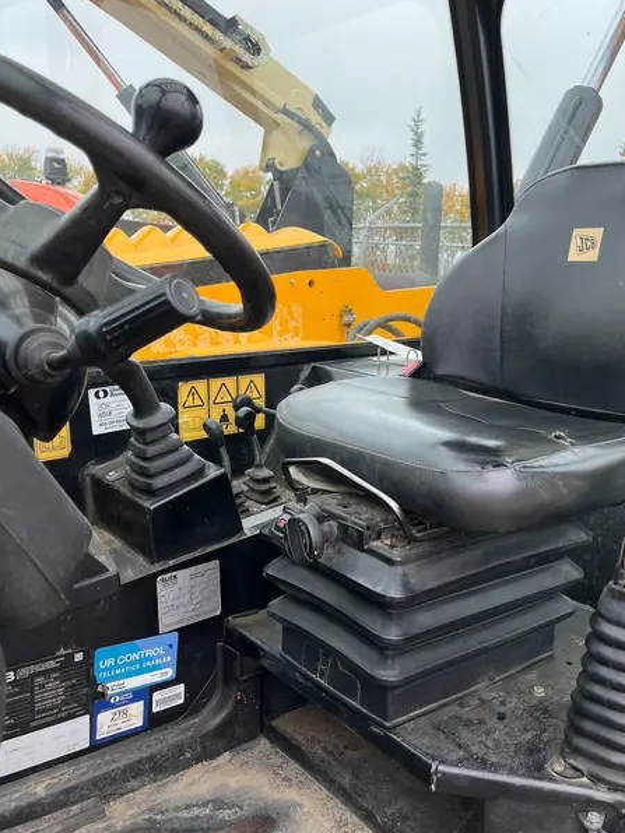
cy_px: 421
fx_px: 770
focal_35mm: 32
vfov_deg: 56.8
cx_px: 372
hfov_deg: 44.0
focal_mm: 5.1
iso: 40
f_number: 1.6
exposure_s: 1/266
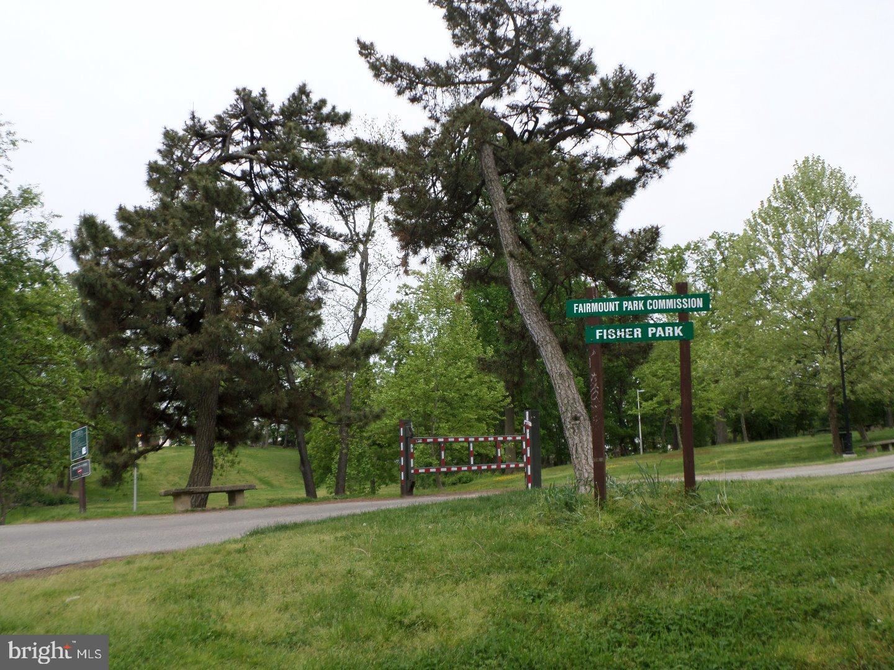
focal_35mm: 30
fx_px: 775
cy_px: 335
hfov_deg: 60.0
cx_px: 447
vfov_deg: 46.8
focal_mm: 5.5
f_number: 2.7
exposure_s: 1/250
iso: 80
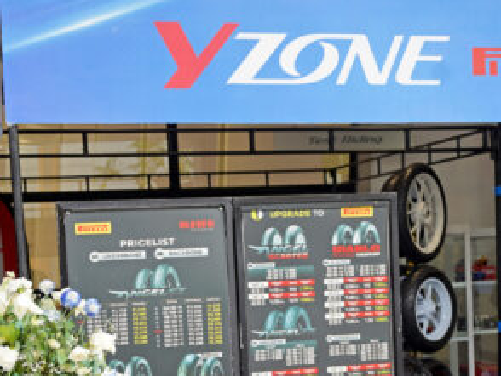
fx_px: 1420
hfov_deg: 19.9
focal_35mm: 98
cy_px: 337
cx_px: 348
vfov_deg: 15.0
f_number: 4.5
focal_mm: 50
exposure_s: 1/80
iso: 100
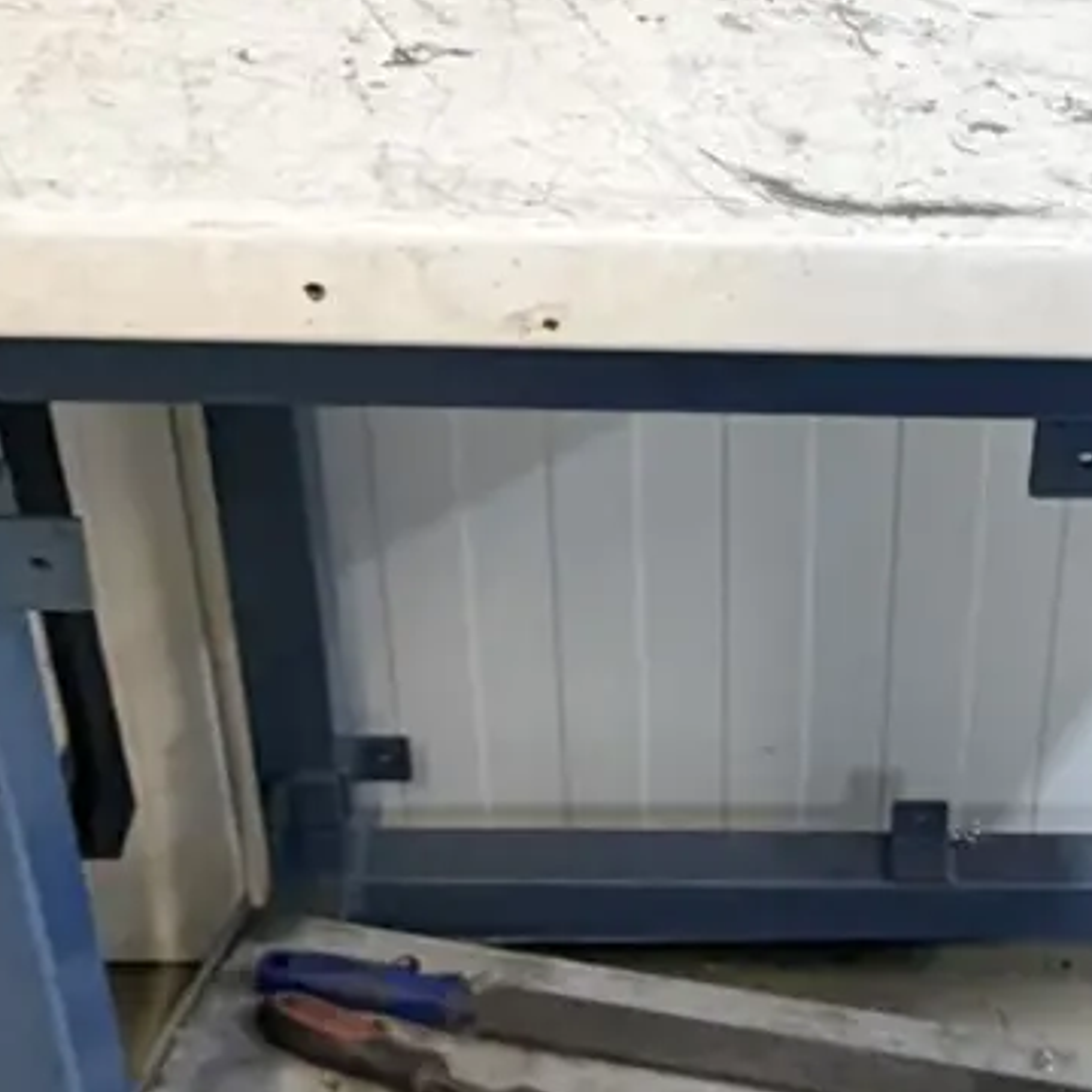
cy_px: 473
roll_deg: -3.3
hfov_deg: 25.6
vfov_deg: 26.1
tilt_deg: -33.8
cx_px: 895
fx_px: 2356
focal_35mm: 66
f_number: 2.2
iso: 200
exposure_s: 1/50
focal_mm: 2.22
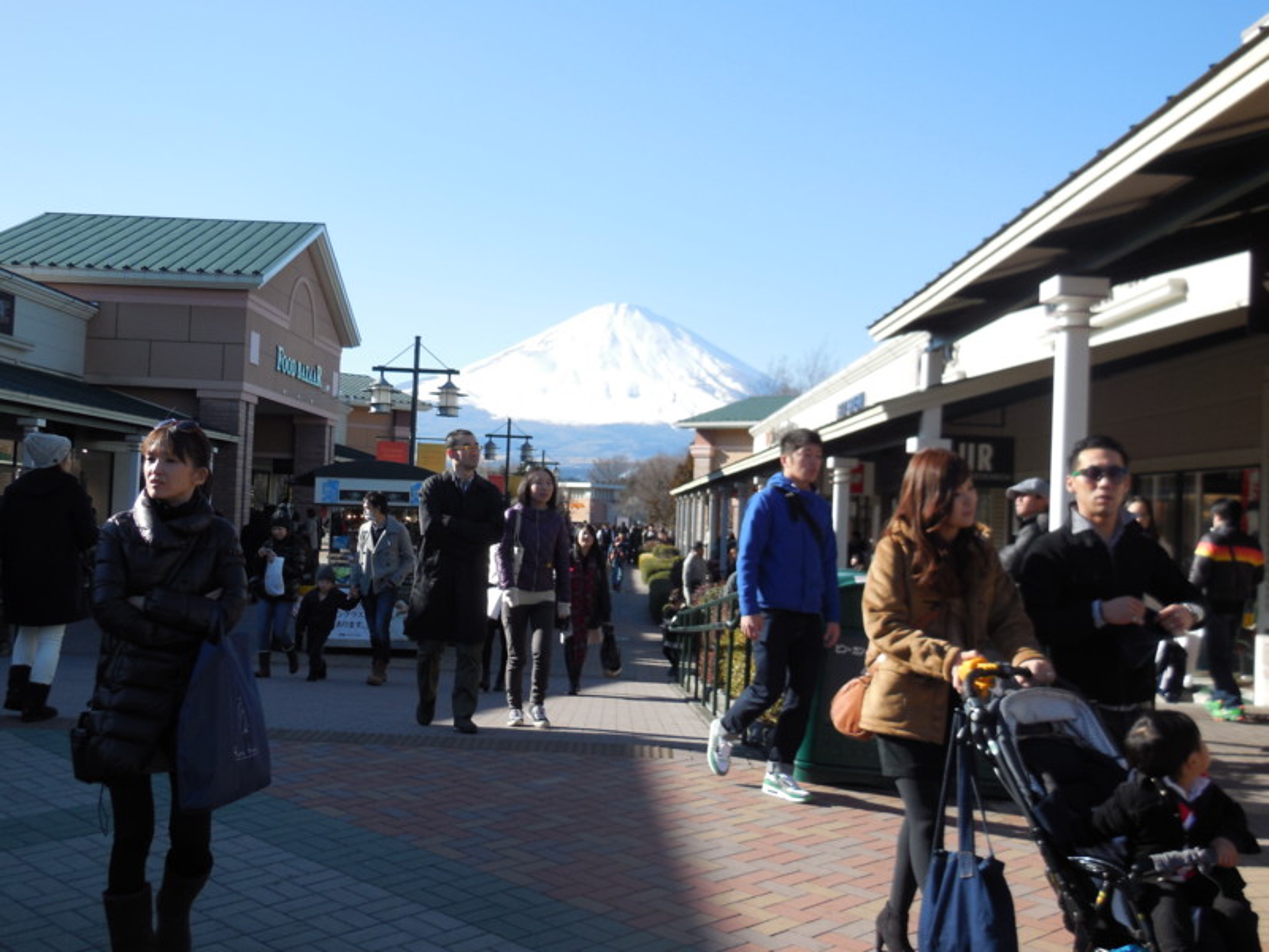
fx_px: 1466
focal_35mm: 40
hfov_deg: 46.8
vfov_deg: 36.0
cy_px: 476
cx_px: 634
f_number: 3.6
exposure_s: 1/640
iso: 125
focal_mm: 7.1
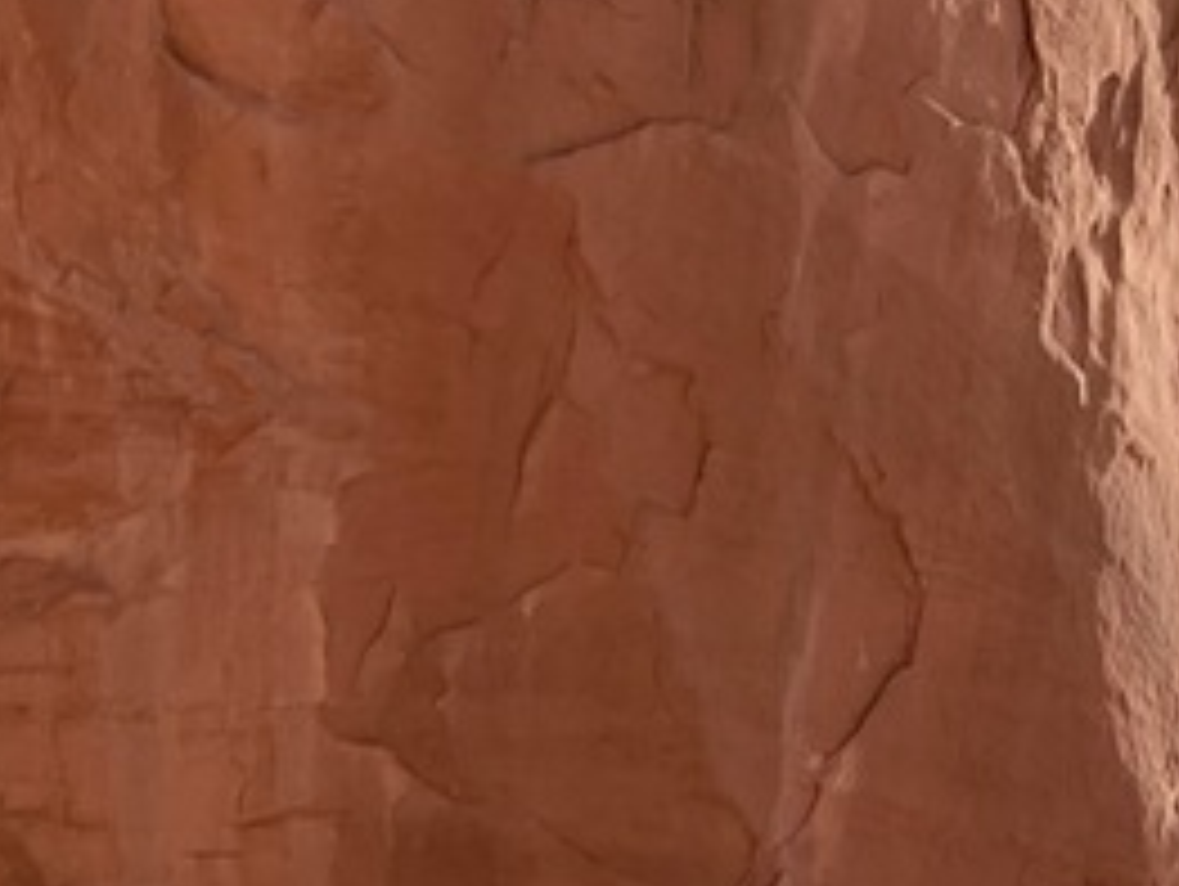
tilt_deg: +13.8
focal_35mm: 142
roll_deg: -0.3
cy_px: 2141
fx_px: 4841
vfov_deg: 9.3
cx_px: -205
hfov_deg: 13.5
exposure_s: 1/1499
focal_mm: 3.99
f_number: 1.8
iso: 20
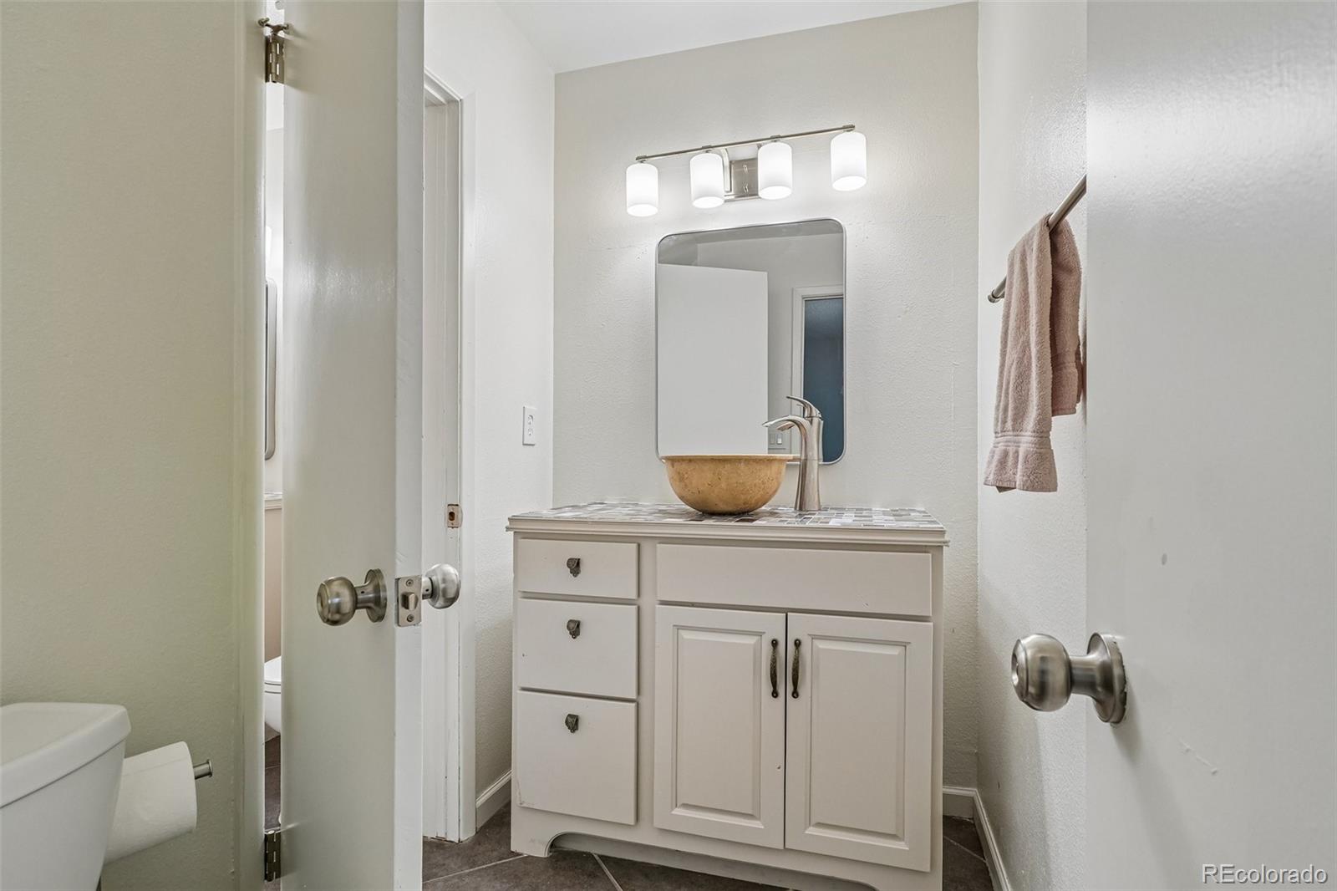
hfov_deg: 95.0
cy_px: 446
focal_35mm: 16
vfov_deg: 72.0
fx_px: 613
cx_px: 668
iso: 250
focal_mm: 11
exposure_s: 1/30
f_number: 8
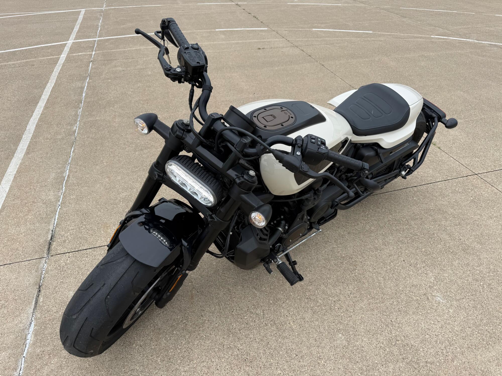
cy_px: 188
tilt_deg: -36.3
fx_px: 348
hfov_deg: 71.6
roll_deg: -2.8
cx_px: 251
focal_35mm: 24
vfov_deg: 56.8
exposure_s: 1/1314
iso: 80
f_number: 1.78
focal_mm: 6.76
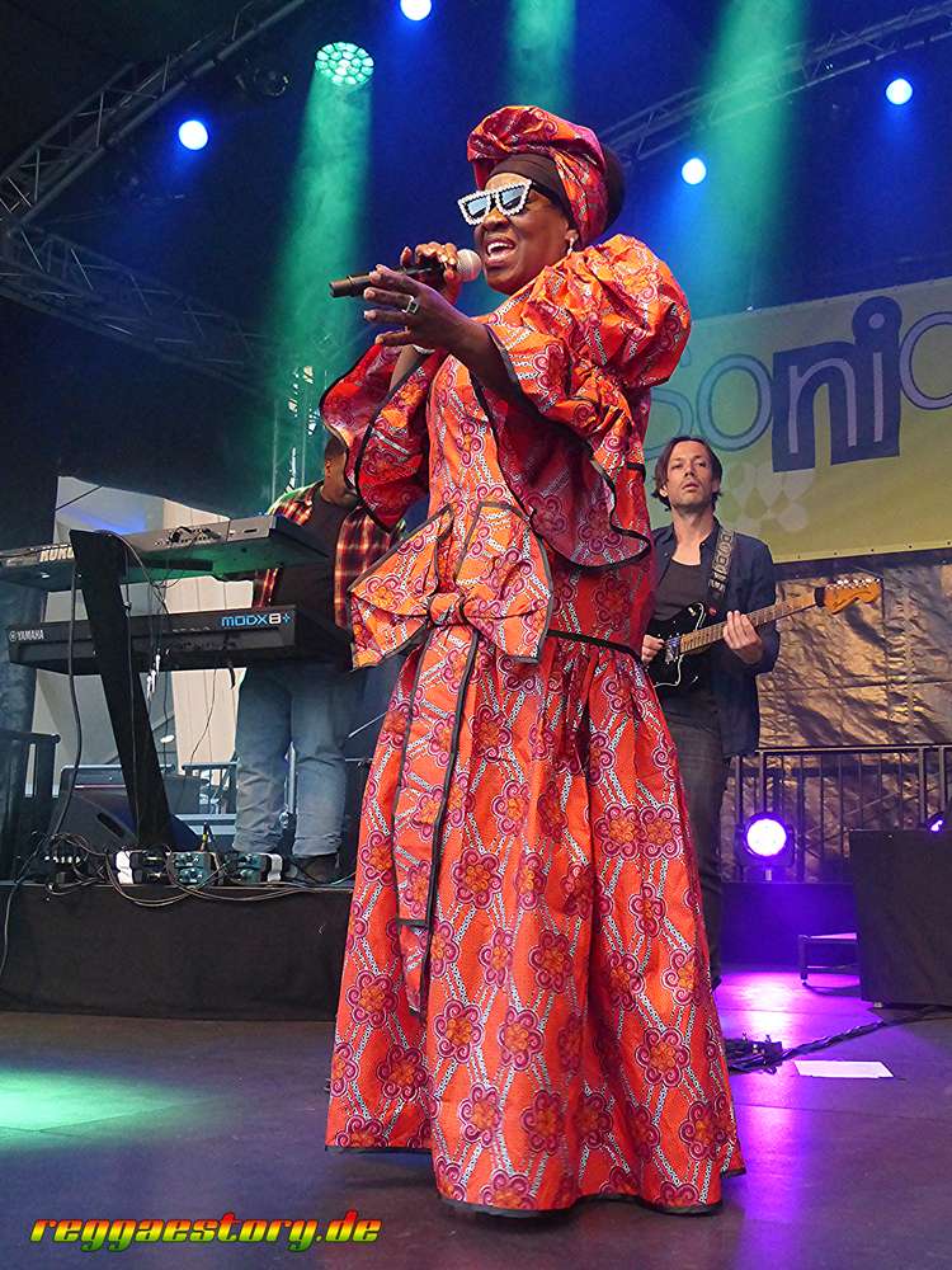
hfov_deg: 36.8
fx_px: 1430
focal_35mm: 39
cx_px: 476
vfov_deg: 47.9
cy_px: 635
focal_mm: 7
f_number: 2.8
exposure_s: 1/160
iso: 640
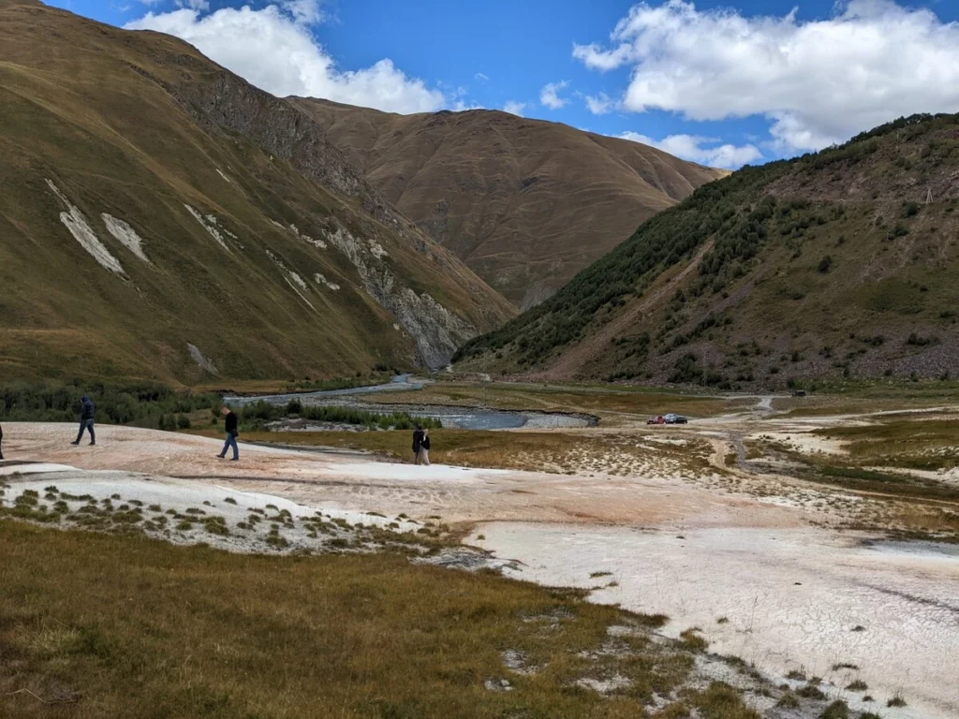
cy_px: 360
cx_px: 480
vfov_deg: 51.4
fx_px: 748
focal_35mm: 27
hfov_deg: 65.3
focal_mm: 4.38
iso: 59
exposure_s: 1/3906
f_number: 1.73
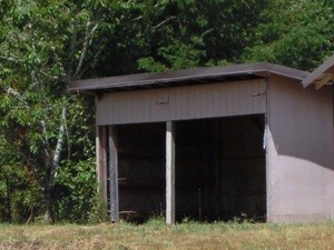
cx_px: 59
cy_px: 267
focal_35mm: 270
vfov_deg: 5.5
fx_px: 2605
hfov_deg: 7.3
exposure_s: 1/800
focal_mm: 14.1
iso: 80
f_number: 4.3
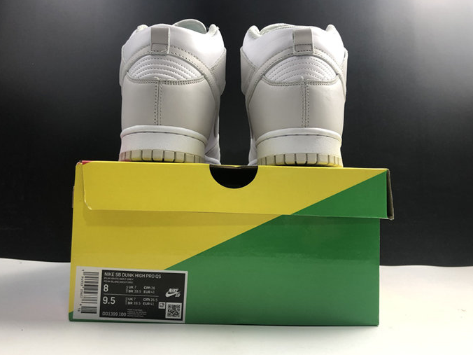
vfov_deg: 48.2
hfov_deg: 61.7
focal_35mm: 29
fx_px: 396
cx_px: 236
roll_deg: -1.1
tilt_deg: +7.7
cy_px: 179
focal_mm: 4
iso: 25
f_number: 1.8
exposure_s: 1/33
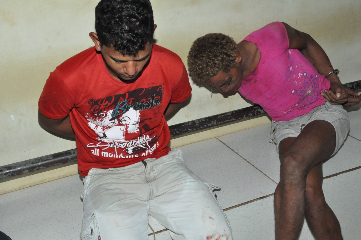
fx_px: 481
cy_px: 120
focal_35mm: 48
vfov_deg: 28.0
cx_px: 180
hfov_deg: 41.2
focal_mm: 32
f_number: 16
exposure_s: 1/200
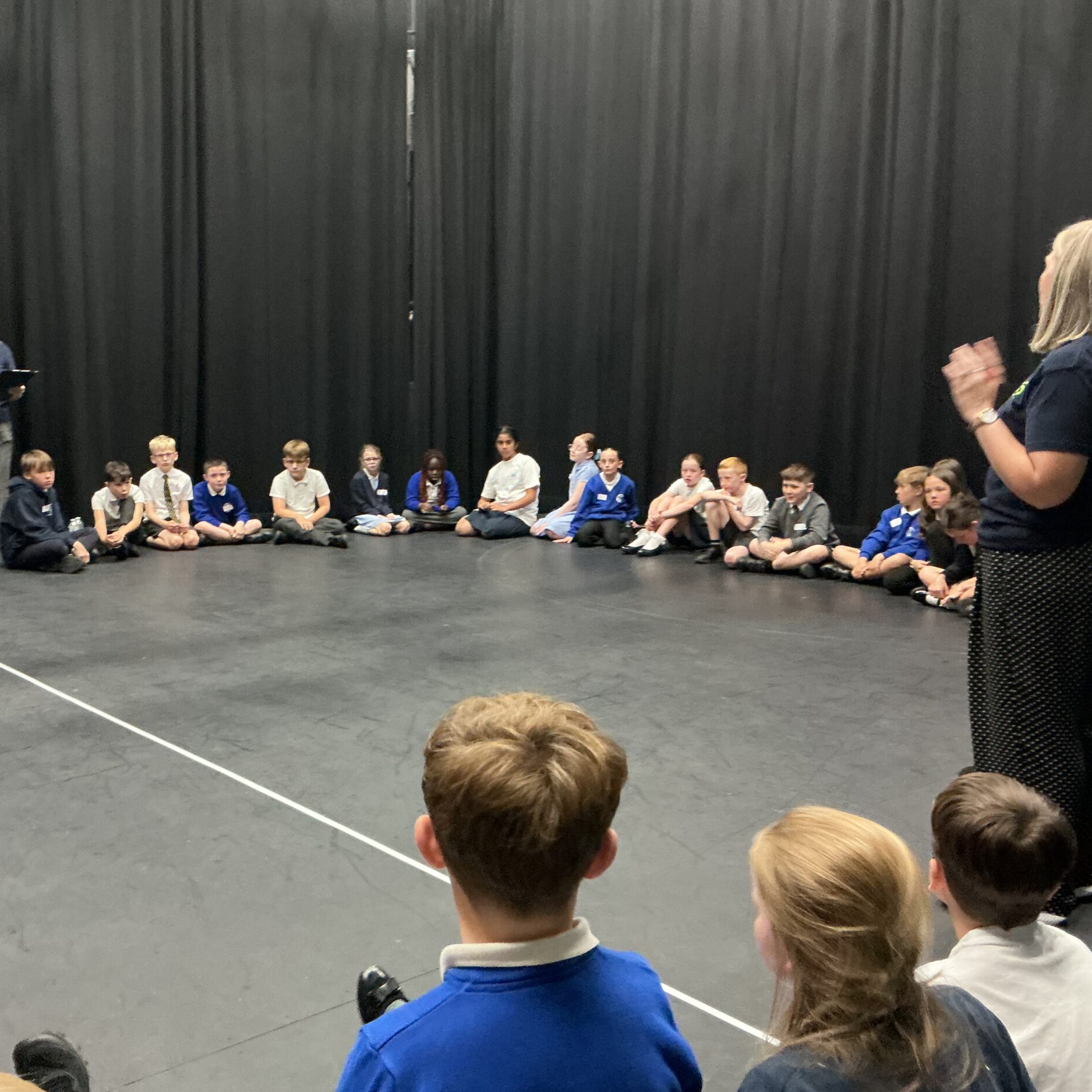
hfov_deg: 47.0
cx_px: 440
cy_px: 554
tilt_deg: -9.1
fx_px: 1249
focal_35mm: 35
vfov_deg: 47.2
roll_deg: -1.1
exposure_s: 1/25
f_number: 1.8
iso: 320
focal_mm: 3
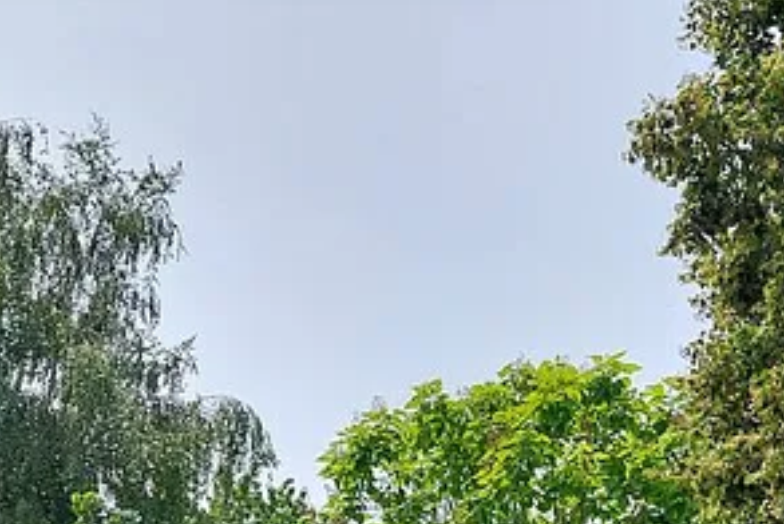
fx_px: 1221
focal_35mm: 56
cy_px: 628
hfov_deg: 35.6
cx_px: 431
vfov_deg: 22.4
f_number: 1.8
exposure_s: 1/1394
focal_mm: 5.23
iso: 40
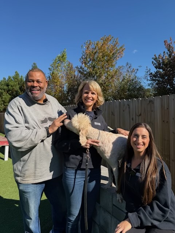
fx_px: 162
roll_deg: +0.3
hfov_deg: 56.8
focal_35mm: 24
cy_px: 116
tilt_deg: -2.5
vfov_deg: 71.6
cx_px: 88
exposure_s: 1/3425
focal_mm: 6.76
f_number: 1.78
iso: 80
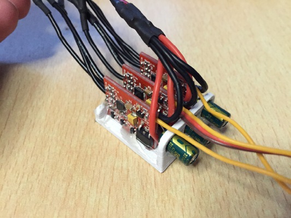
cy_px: 109
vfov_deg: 48.2
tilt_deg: -48.4
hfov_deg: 61.6
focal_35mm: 29
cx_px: 146
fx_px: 244
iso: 400
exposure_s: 1/17
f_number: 2.2
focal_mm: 4.15
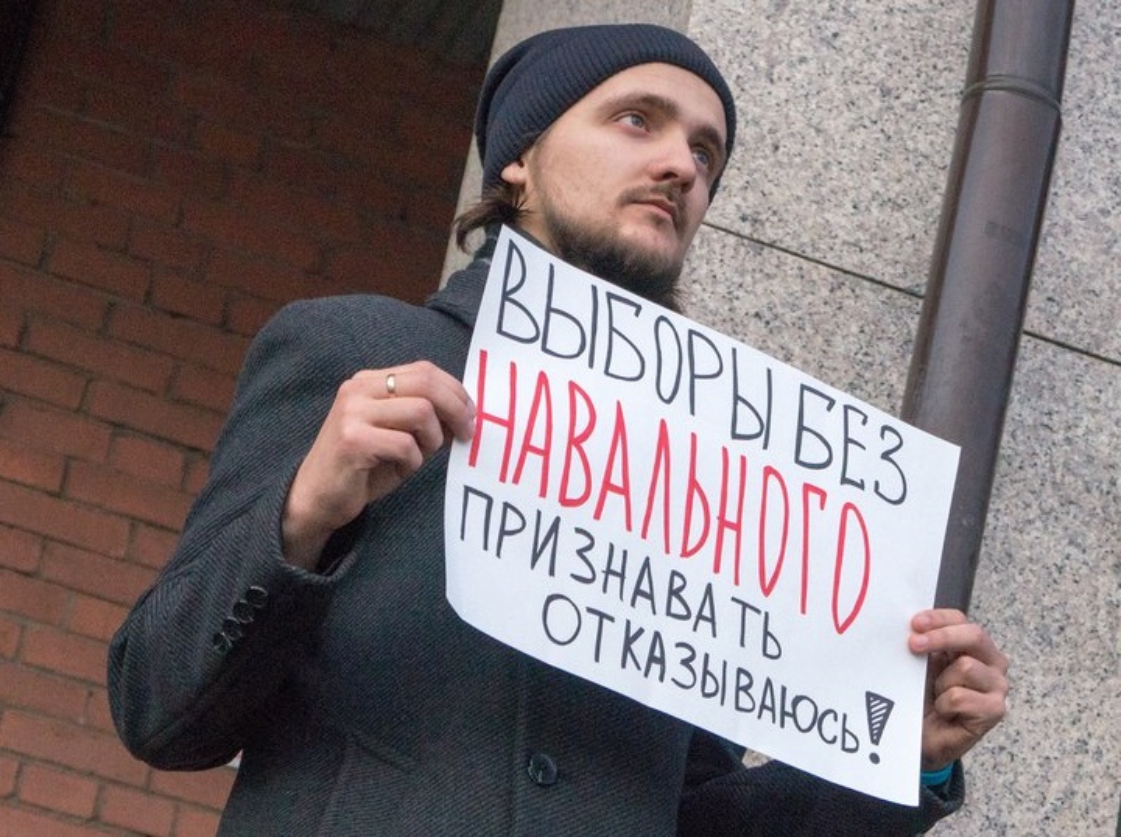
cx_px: 560
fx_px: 1229
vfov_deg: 37.6
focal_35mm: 38
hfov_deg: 49.0
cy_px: 418
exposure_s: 1/100
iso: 100
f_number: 4
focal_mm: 6.8
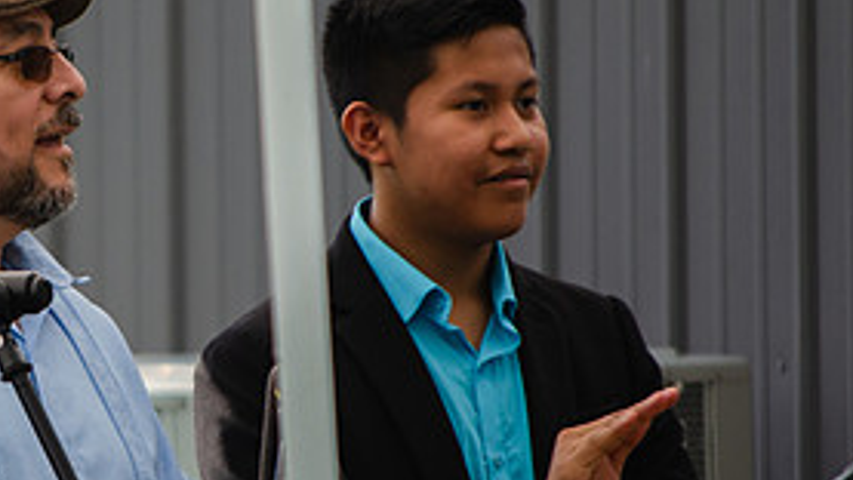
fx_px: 14842
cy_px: 240
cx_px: 65
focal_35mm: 656
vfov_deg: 1.9
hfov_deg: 3.3
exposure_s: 1/640
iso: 200
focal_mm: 200
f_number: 6.3
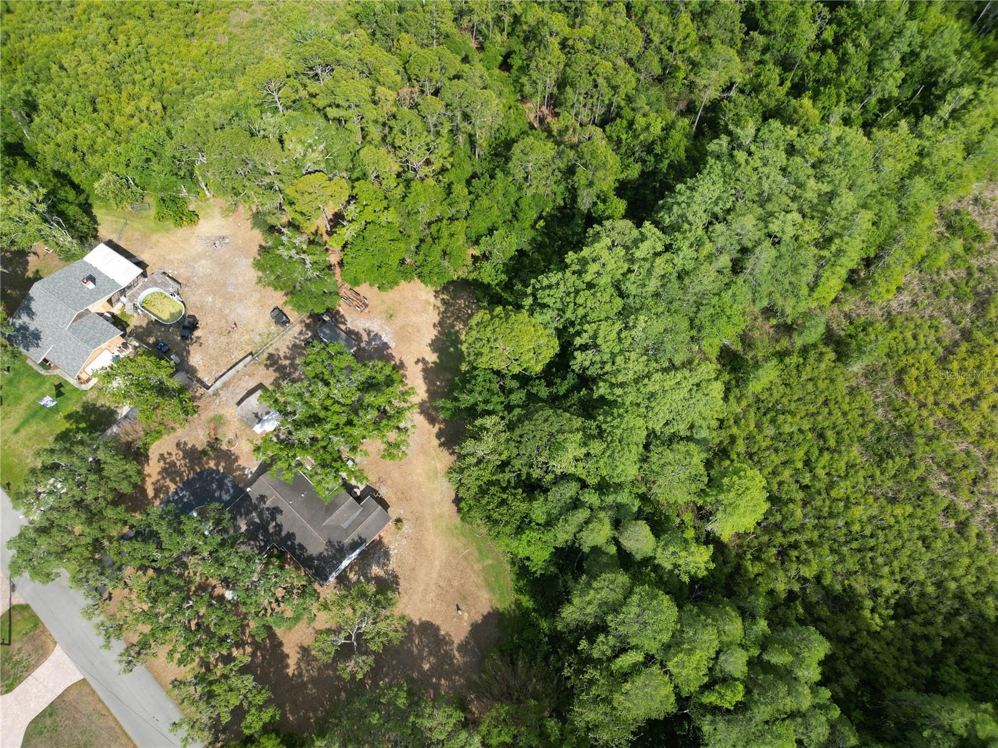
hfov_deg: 71.6
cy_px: 374
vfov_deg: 56.8
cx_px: 499
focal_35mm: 24
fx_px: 692
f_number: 1.7
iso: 110
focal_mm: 6.72
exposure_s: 1/1600
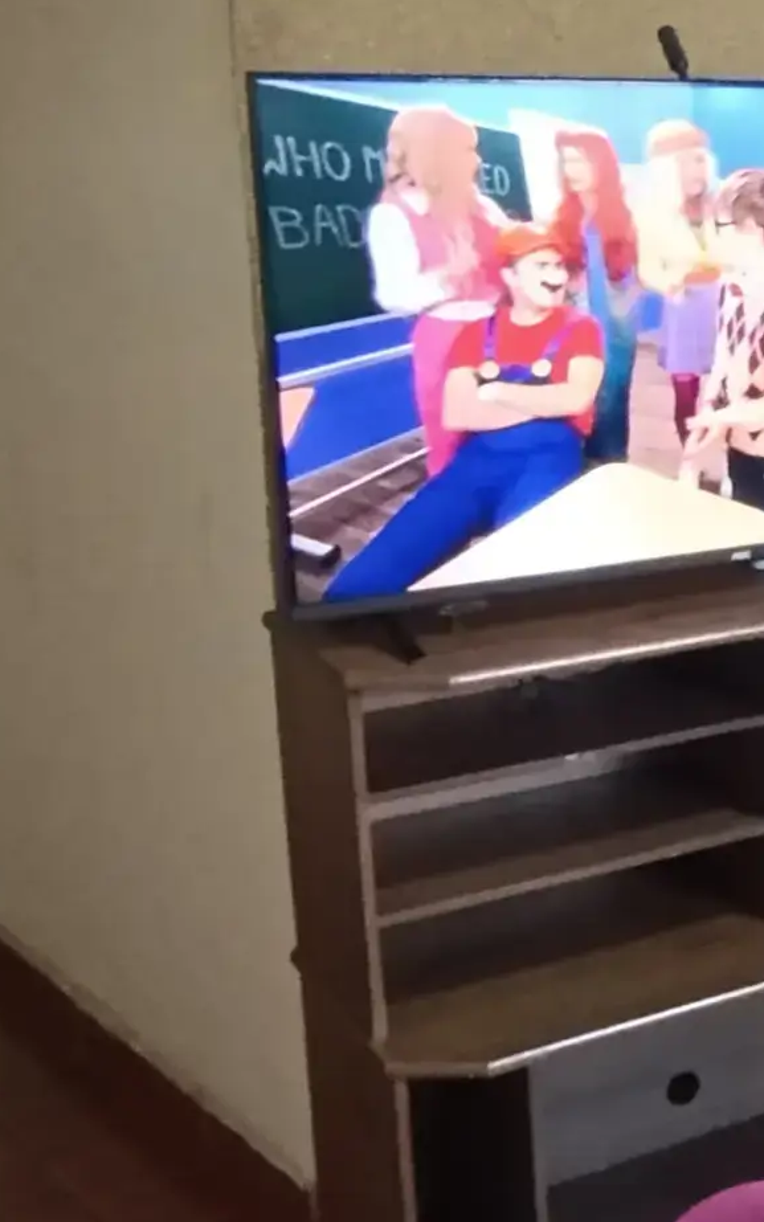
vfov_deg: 33.8
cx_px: 1382
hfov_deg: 17.5
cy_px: 430
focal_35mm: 60
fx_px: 1999
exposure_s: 1/24
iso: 800
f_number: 2.2
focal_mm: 1.65
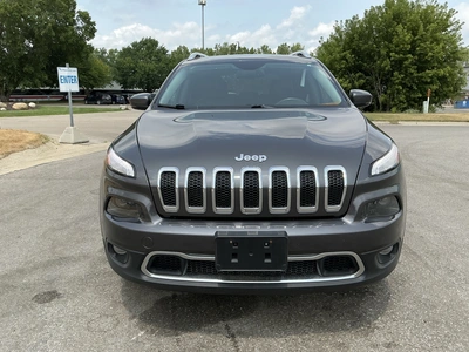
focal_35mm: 28
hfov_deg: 63.4
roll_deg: -2.2
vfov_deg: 49.7
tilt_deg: -9.9
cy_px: 176
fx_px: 379
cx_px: 234
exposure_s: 1/1121
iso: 25
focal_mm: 3
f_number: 1.8
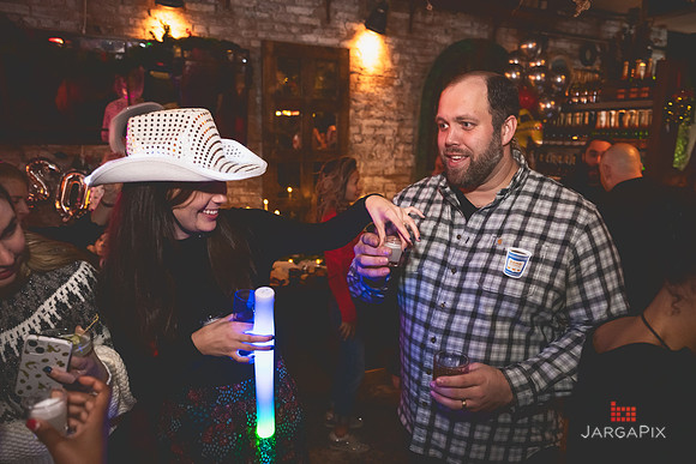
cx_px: 348
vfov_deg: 51.7
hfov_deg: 72.0
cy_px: 232
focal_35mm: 25
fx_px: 479
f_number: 2.8
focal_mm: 24
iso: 3200
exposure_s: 1/100
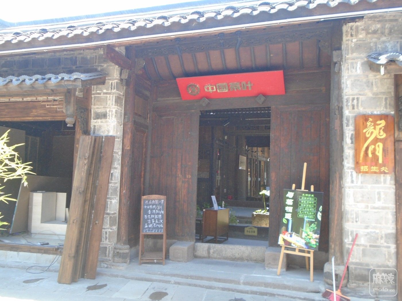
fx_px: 360
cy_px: 150
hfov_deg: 58.4
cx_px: 201
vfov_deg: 45.4
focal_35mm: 31
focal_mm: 5.5
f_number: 3.5
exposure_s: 1/40
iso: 100
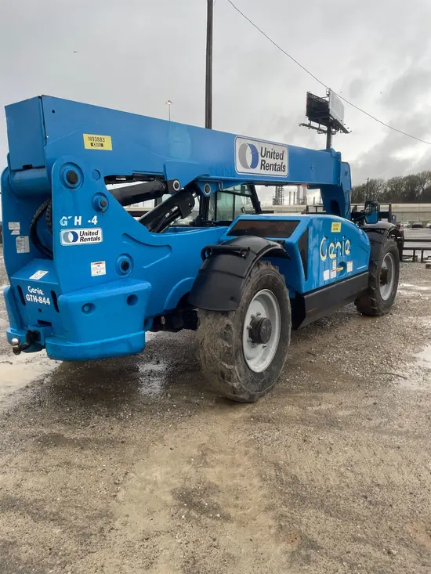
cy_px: 287
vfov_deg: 67.3
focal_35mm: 26
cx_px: 216
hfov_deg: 53.1
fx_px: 432
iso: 32
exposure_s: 1/190
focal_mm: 4.2
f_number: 1.6
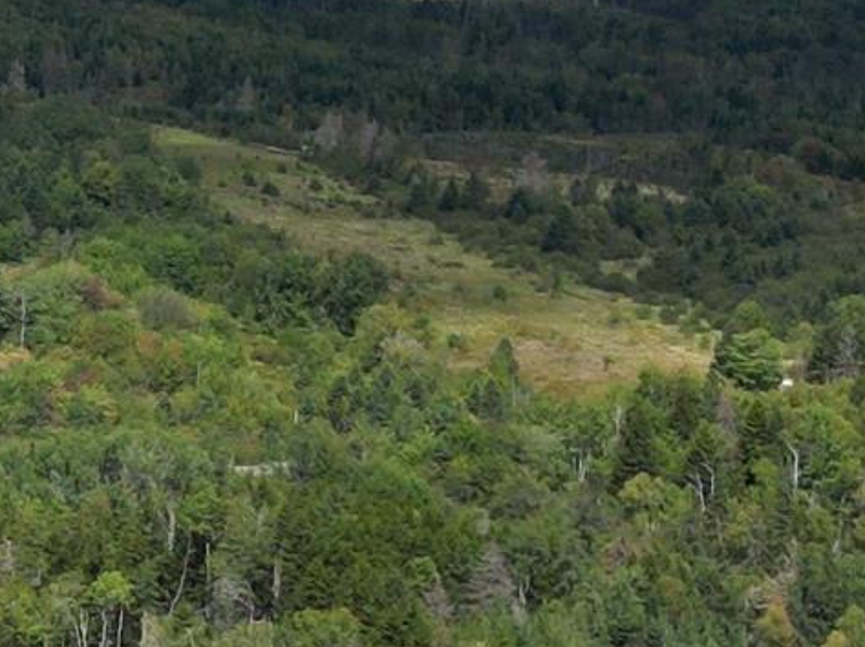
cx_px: -680
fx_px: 3895
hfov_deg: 11.7
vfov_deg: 9.5
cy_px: 69
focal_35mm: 156
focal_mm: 6.72
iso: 120
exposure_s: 1/3200
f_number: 1.7
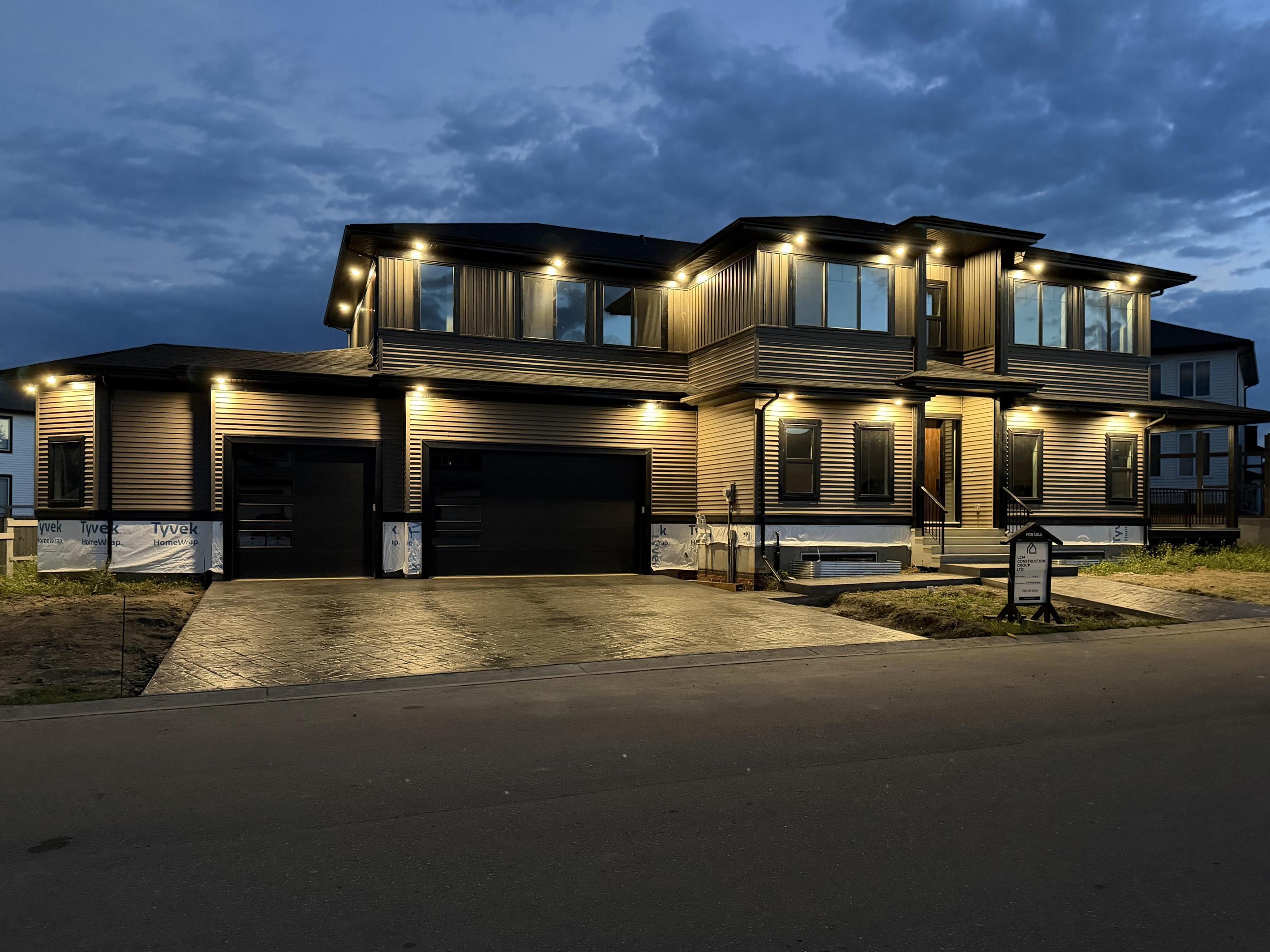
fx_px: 954
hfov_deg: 67.3
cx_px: 651
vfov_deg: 53.0
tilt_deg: +0.4
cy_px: 513
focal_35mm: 26
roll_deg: -0.1
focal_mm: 6.76
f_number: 1.78
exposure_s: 1/30
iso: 1000
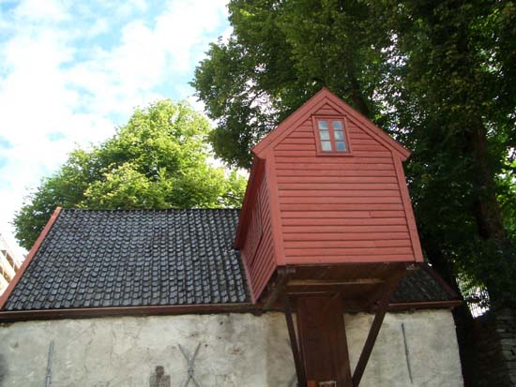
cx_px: 258
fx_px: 522
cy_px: 194
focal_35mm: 35
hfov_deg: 52.6
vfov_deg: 40.7
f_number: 4.3
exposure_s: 1/320
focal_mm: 5.8
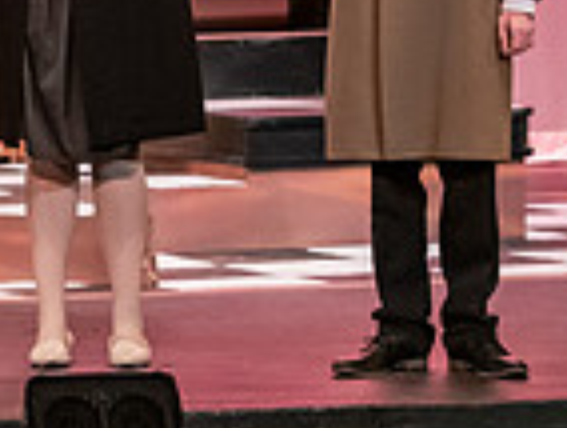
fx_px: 5923
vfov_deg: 4.1
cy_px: -54
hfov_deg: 5.4
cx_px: -451
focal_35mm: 361
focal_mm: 92
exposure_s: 1/200
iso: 3200
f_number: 3.2
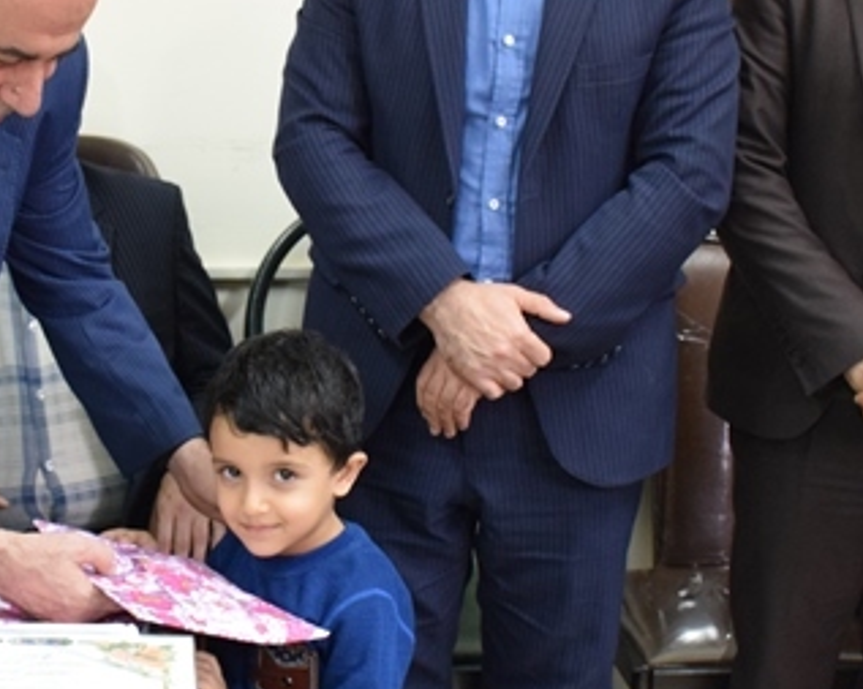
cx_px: 253
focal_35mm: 64
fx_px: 1633
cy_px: 271
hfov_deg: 29.3
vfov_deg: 23.8
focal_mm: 18
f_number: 5
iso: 2000
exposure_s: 1/60
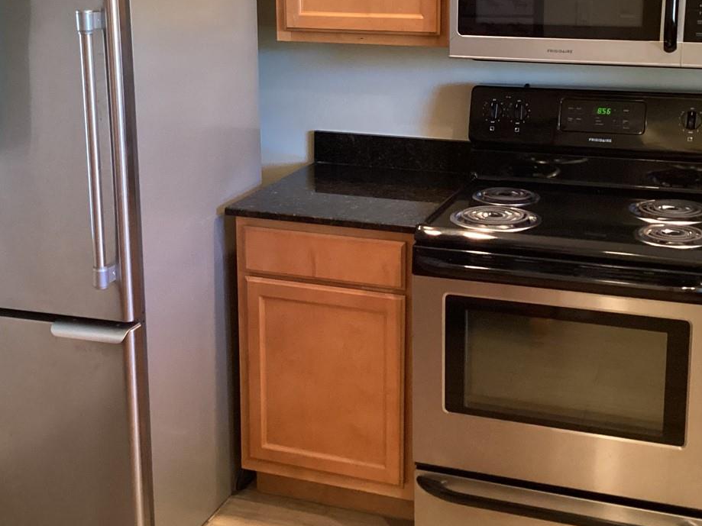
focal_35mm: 54
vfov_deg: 26.9
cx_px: 354
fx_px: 1095
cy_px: 172
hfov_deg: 35.5
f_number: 2.4
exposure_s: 1/30
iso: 400
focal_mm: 3.3
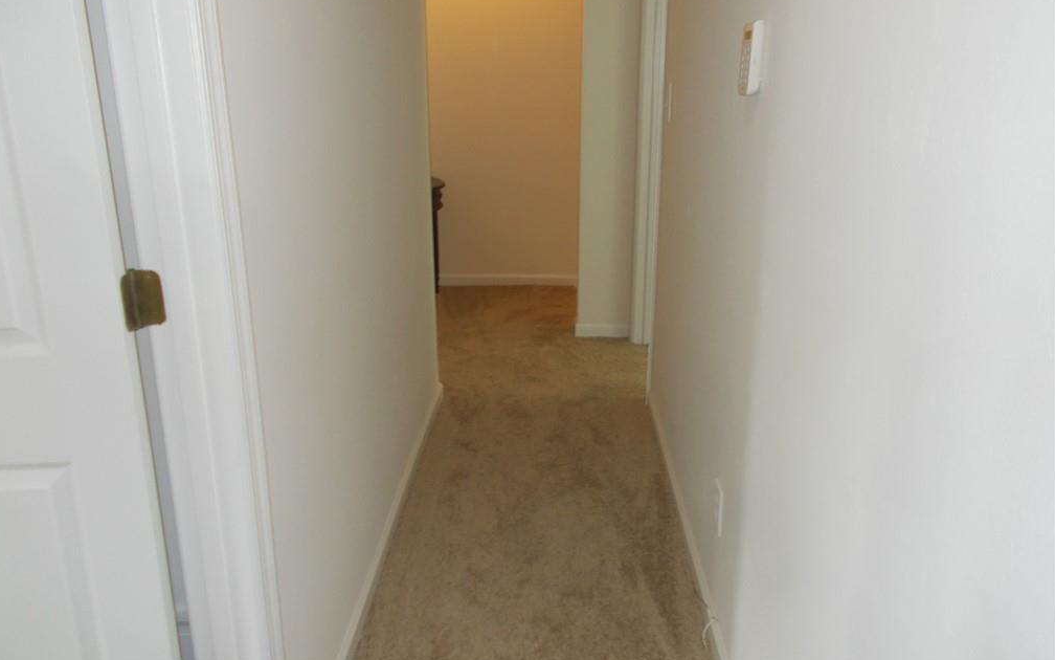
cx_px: 525
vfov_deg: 44.5
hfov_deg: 66.5
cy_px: 304
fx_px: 805
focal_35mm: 28
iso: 200
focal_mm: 4.6
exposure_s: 1/25
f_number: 3.2
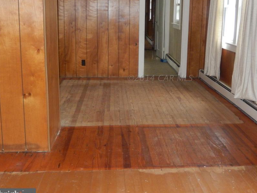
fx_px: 342
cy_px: 78
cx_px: 160
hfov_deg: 41.0
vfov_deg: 31.4
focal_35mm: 46
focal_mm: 6.5
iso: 500
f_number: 4
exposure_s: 1/30
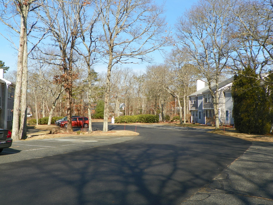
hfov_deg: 46.8
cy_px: 102
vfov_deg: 36.0
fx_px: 315
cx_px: 136
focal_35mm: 40
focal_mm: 7.1
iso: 64
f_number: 5
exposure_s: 1/250
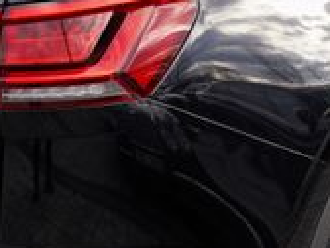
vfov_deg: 8.7
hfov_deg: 11.6
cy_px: 31
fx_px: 1621
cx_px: 73
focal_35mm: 170
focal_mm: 29
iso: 100
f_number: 5
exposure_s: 1/100
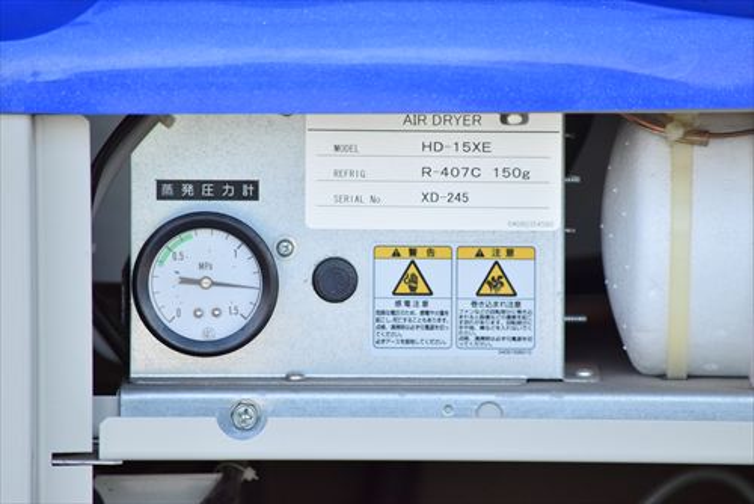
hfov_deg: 4.6
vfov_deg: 3.1
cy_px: 252
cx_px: 377
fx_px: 9430
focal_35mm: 450
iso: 1250
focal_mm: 300
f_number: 6.3
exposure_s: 1/1000
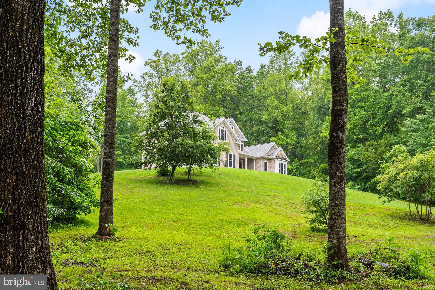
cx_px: 218
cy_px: 145
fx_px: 435
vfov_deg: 36.9
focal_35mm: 36
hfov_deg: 53.1
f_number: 7.1
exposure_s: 1/30
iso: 200
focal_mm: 24
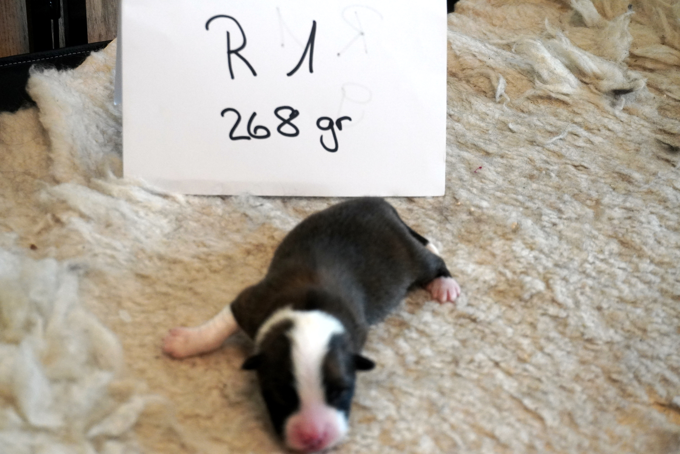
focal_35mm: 64
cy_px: 227
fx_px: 1218
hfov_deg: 31.2
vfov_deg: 21.1
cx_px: 340
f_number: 5.6
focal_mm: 43
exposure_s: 1/160
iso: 2000
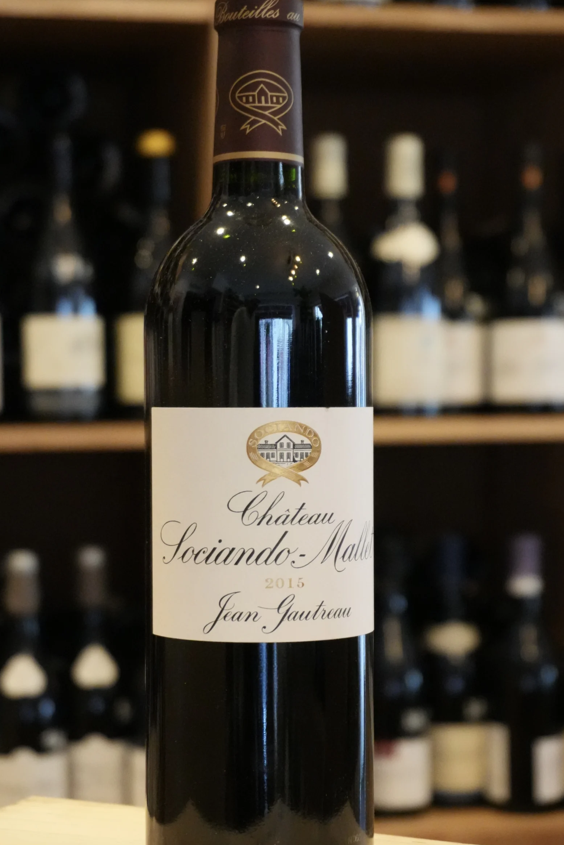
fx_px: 1822
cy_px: 453
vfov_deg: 26.1
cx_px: 269
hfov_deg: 17.6
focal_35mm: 78
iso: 6400
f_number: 5.6
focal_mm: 47
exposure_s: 1/100
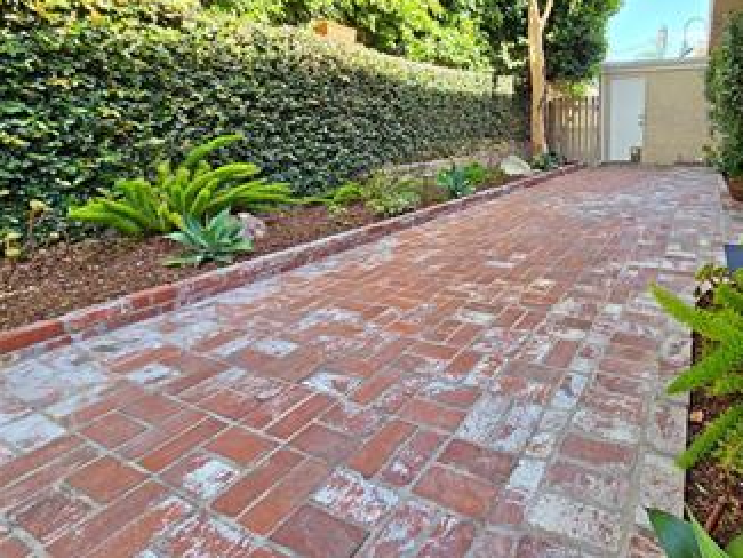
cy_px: 214
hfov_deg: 83.8
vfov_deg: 70.6
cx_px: 512
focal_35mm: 18
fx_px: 386
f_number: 2.2
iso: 100
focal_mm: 2.2
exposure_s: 1/424
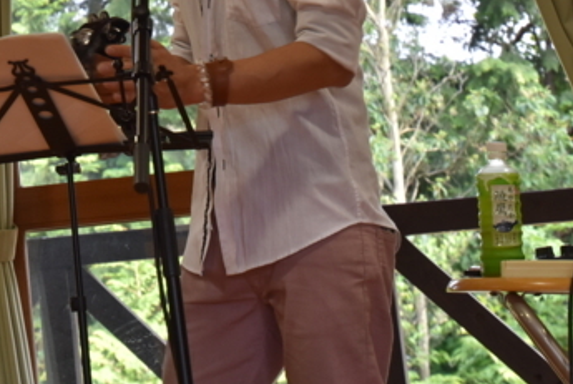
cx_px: 18
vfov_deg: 8.9
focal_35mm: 153
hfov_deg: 13.2
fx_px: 2438
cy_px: 12
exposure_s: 1/125
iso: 400
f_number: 5.6
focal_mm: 44
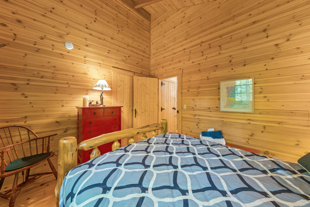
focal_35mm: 12
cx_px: 155
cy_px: 104
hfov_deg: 112.6
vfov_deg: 90.0
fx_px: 103
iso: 500
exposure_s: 2
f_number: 8
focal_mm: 8
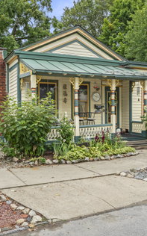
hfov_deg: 33.5
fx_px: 244
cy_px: 114
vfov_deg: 51.6
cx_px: 63
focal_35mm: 38
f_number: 10
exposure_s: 1/13
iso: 400
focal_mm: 23
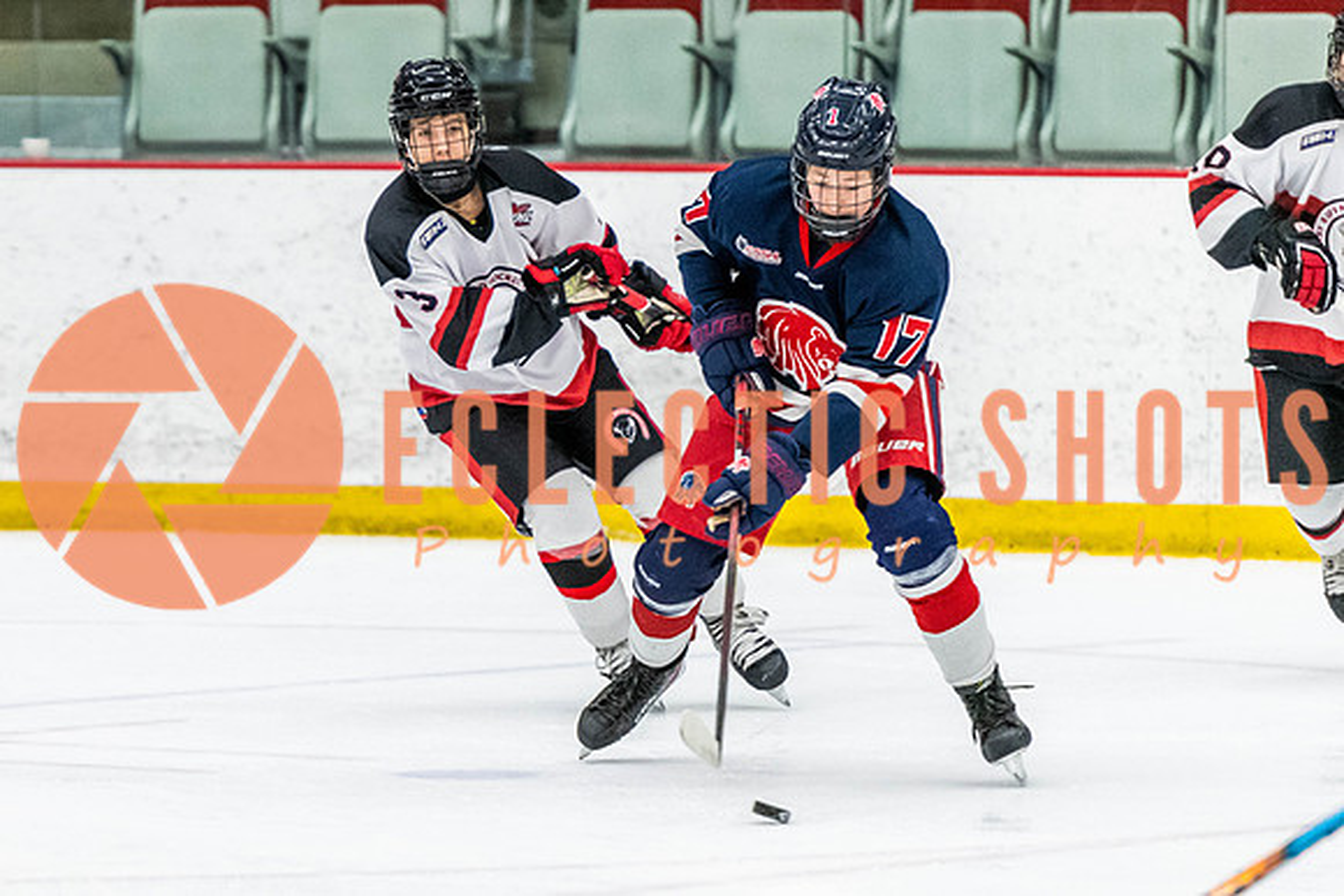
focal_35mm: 360
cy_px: 392
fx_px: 13449
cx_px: 443
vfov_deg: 3.8
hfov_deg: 5.7
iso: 3200
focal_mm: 200
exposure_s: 1/640
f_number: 2.8
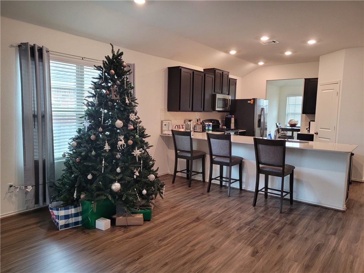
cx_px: 182
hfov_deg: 67.3
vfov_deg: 53.1
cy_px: 136
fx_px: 273
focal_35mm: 26
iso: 320
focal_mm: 5.4
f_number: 1.8
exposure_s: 1/119
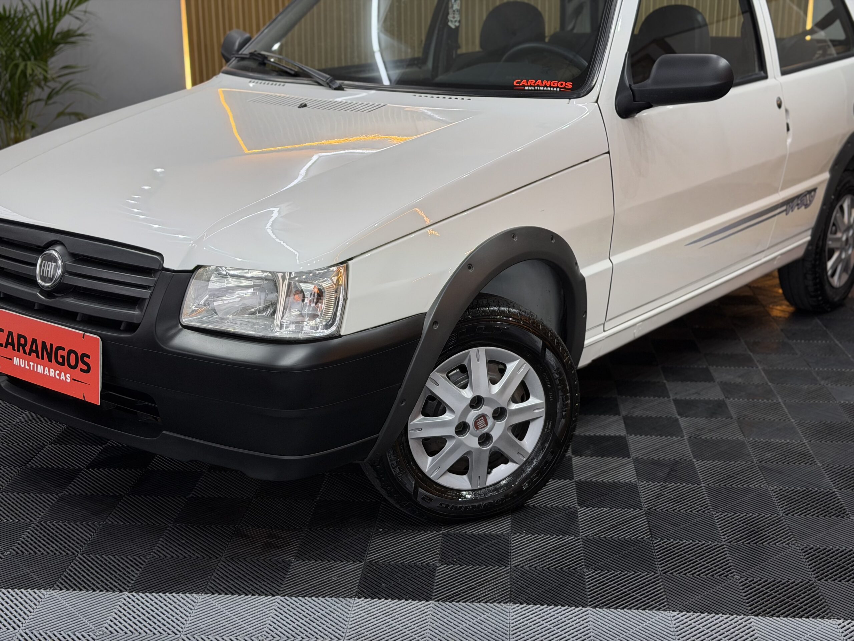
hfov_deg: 39.7
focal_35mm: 48
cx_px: 427
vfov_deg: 30.3
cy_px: 320
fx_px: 1184
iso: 50
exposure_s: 1/120
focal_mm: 6.76
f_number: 1.78
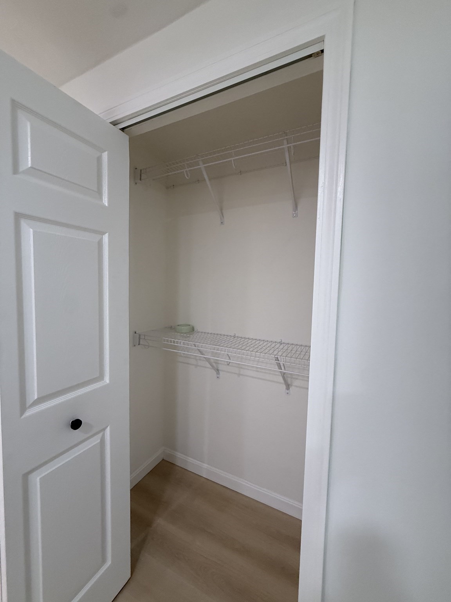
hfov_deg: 85.7
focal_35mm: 14
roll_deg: -1.4
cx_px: 226
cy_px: 301
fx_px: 243
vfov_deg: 102.1
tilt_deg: -2.8
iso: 250
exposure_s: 1/120
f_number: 2.2
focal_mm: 2.22
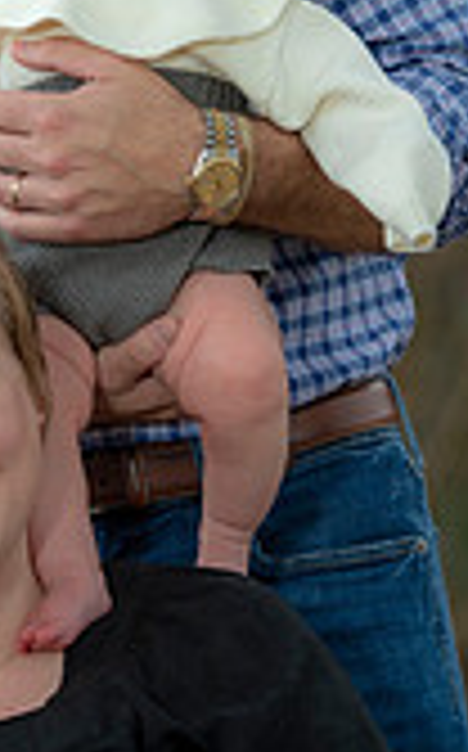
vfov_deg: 5.7
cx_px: 88
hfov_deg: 3.5
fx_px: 7591
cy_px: 149
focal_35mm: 371
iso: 160
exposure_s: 1/200
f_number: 3.5
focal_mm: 135
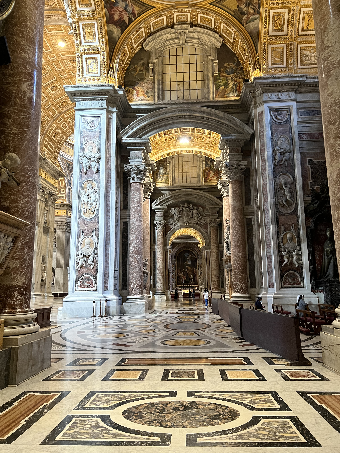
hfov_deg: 53.1
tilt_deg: +10.6
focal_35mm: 26
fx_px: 340
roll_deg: +0.4
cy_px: 226
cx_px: 170
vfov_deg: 67.3
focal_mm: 5.7
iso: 500
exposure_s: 1/50
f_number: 1.5
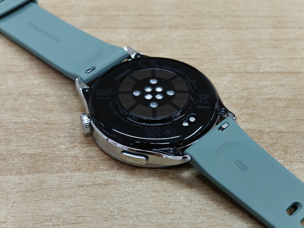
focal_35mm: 70
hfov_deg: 27.8
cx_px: 152
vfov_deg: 21.0
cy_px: 114
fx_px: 615
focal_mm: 13.3
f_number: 2.6
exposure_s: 1/50
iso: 1000
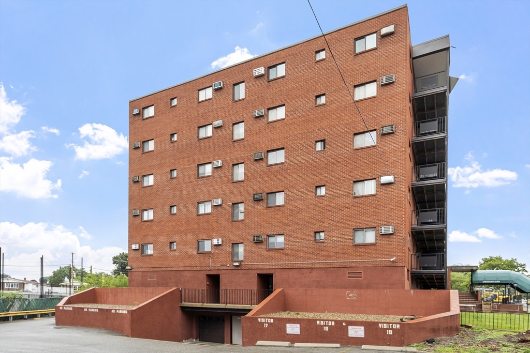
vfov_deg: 59.5
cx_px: 265
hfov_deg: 81.2
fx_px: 309
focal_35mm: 21
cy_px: 176
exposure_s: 1/80
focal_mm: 14
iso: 100
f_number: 8
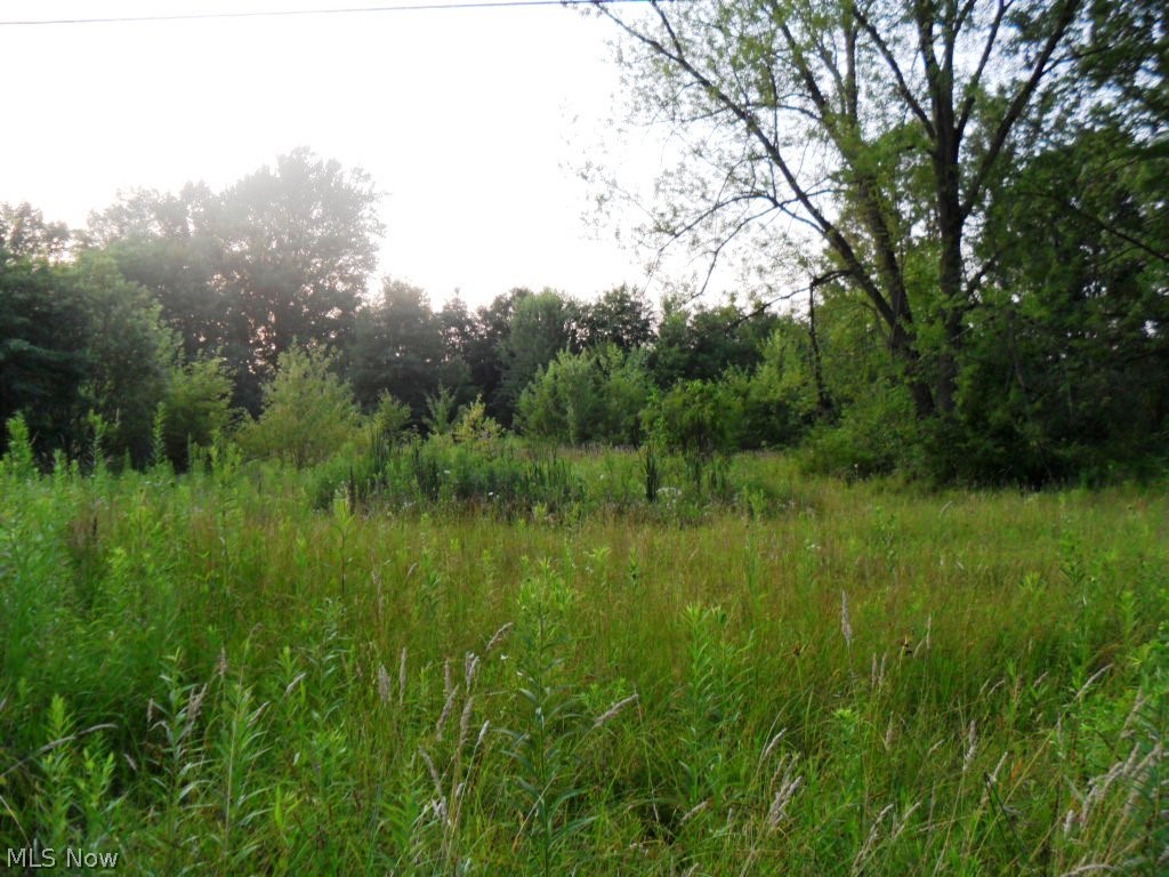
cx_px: 584
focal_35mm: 35
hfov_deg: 52.6
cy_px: 438
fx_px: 1182
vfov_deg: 40.7
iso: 80
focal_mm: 6.3
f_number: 3
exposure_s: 1/60
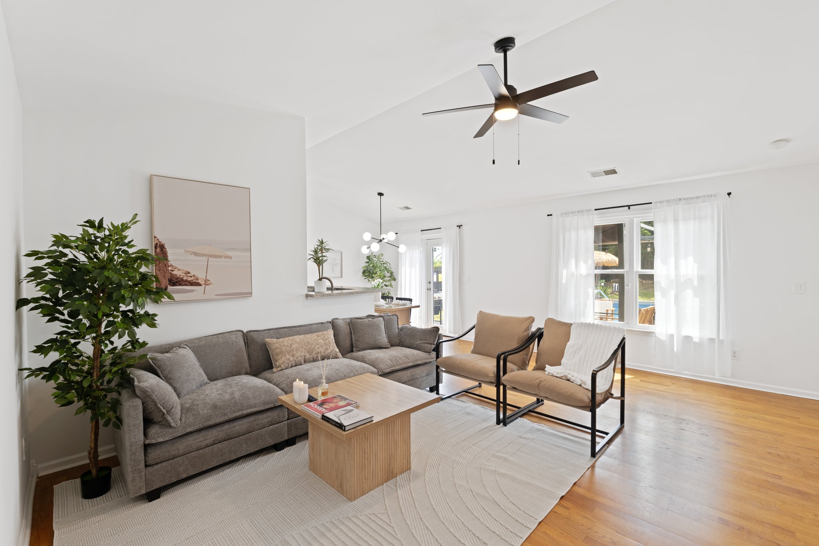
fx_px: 364
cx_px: 410
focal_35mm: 16
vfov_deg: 73.7
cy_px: 273
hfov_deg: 96.7
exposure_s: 1/5
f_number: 9
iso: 200
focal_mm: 16
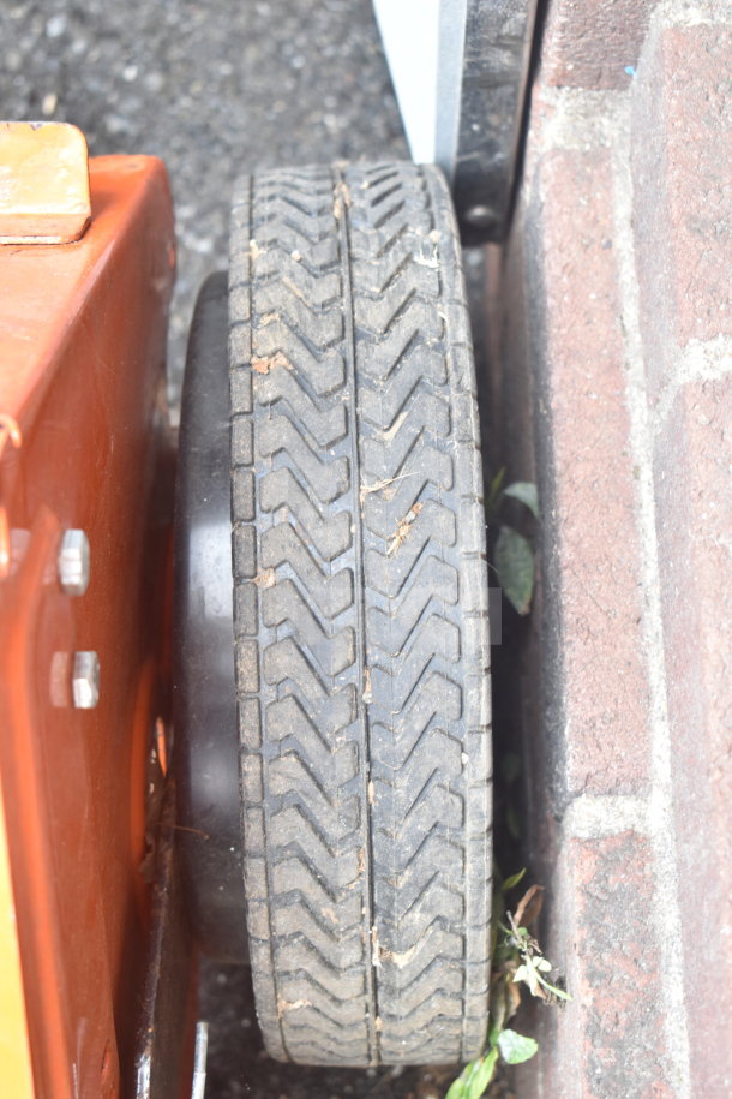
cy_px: 550
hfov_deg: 22.6
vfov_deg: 33.4
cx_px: 366
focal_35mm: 60
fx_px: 1830
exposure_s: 1/60
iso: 560
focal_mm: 40
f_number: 5
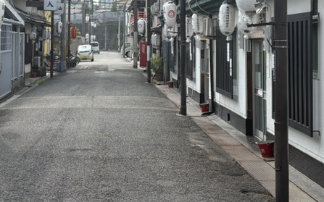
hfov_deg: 27.8
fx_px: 653
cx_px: 125
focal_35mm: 74
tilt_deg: +2.1
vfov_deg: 17.3
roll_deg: -0.4
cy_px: 11
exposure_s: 1/2747
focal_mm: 5.96
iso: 64
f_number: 1.6
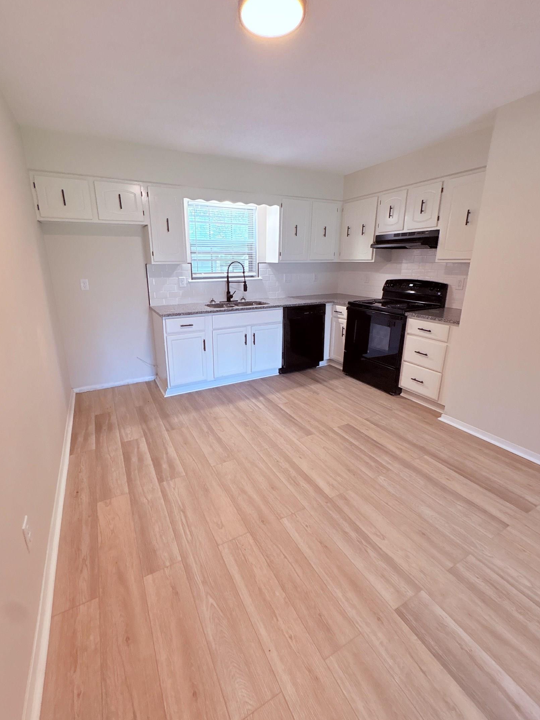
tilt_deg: -14.5
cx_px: 252
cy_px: 344
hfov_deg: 81.7
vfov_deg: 98.1
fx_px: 312
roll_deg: +0.3
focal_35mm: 15
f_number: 2.2
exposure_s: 1/120
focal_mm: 2.22
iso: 320
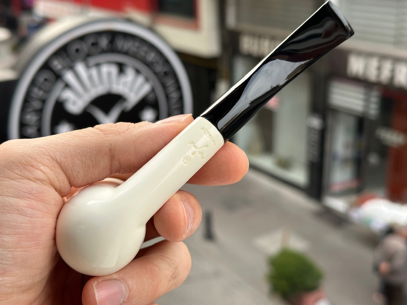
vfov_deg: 30.3
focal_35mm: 48
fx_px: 564
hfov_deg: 39.7
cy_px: 152
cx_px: 204
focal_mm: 6.86
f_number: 1.78
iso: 64
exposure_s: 1/538
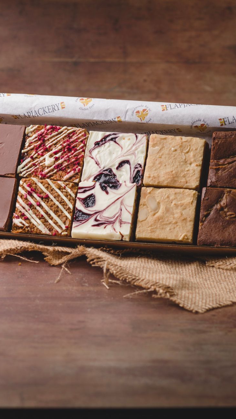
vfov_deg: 15.7
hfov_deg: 8.8
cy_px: 209
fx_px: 1525
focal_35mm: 137
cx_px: 83
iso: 40
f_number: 6.3
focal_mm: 85
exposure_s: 1/200
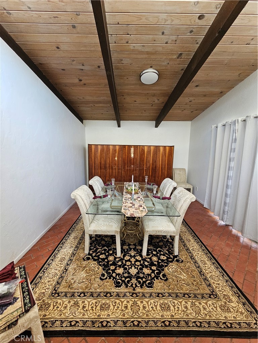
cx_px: 129
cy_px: 172
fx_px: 129
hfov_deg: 89.9
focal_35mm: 13
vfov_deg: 106.2
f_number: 2.2
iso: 400
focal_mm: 2.2
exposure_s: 1/77.4
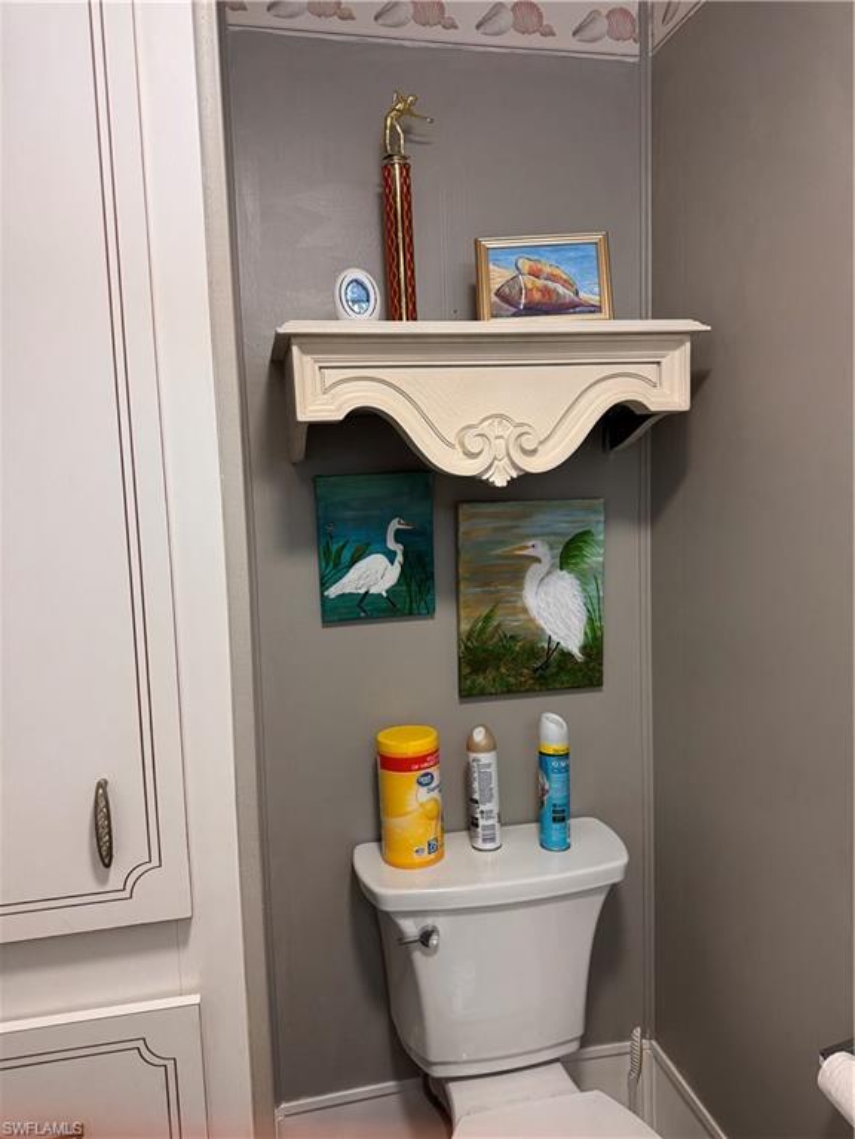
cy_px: 570
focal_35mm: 24
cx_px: 428
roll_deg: +2.6
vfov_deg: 71.6
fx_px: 790
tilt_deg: -5.4
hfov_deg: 56.8
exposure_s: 1/60
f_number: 1.78
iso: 320
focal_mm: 6.76
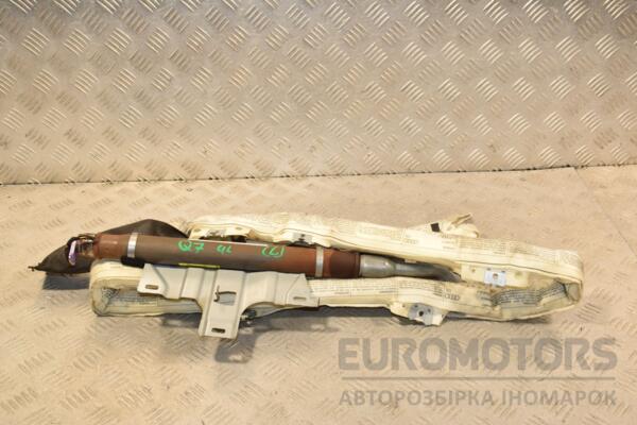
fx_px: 743
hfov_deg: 46.4
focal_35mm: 42
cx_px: 318
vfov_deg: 31.9
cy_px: 212
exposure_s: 1/200
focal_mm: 28
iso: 800
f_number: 8
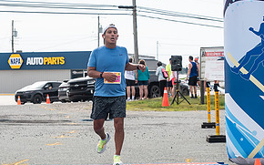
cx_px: 98
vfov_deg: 10.5
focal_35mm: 125
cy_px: 62
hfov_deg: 16.7
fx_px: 899
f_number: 4
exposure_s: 1/3200
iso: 800
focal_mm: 48
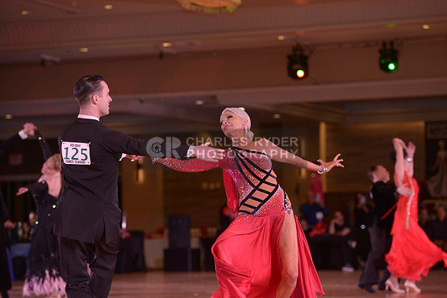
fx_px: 1677
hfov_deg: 15.2
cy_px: 149
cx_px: 224
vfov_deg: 10.2
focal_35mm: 135
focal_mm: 135
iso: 1250
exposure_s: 1/200
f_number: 4.5
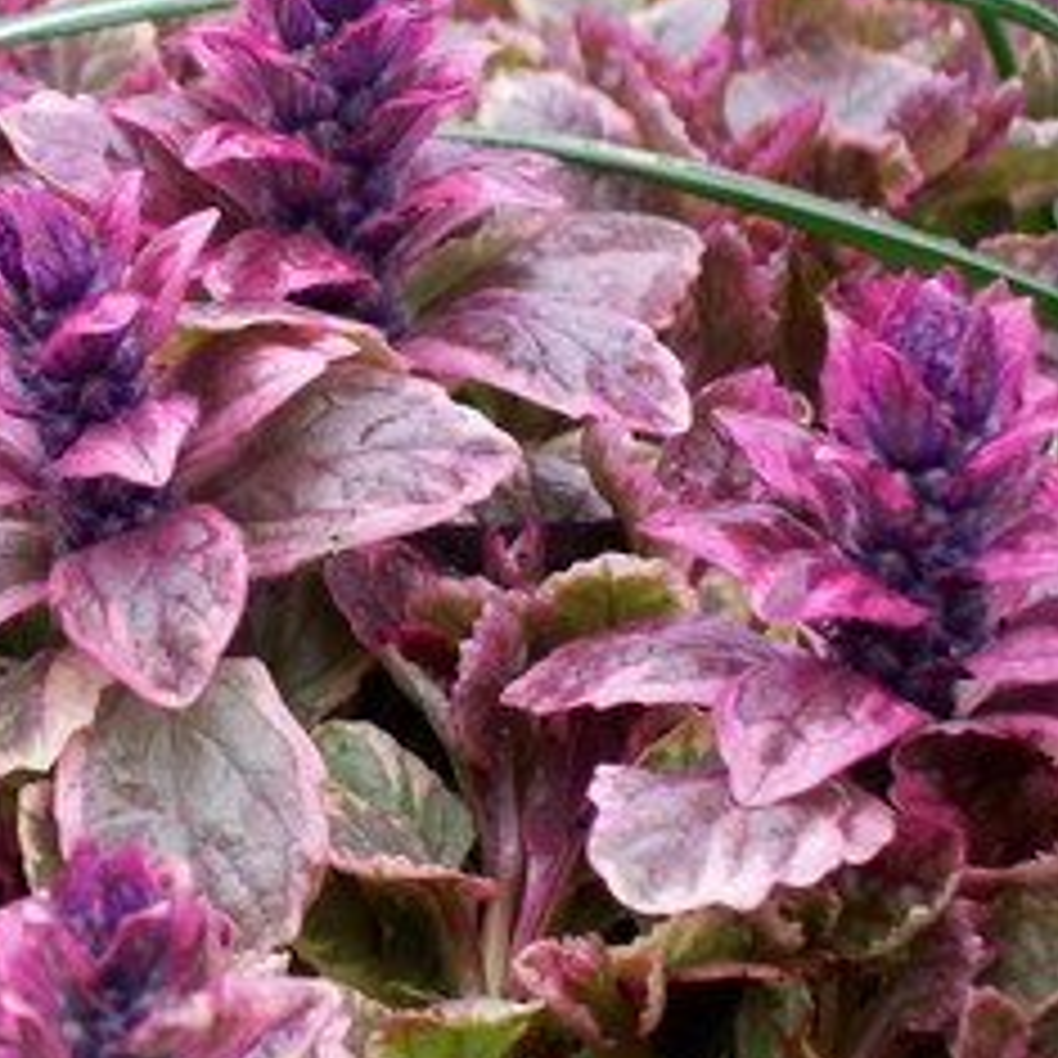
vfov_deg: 12.1
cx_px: 72
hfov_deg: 12.0
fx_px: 4979
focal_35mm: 144
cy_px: 387
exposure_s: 1/105
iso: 80
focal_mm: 14.3
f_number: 4.3
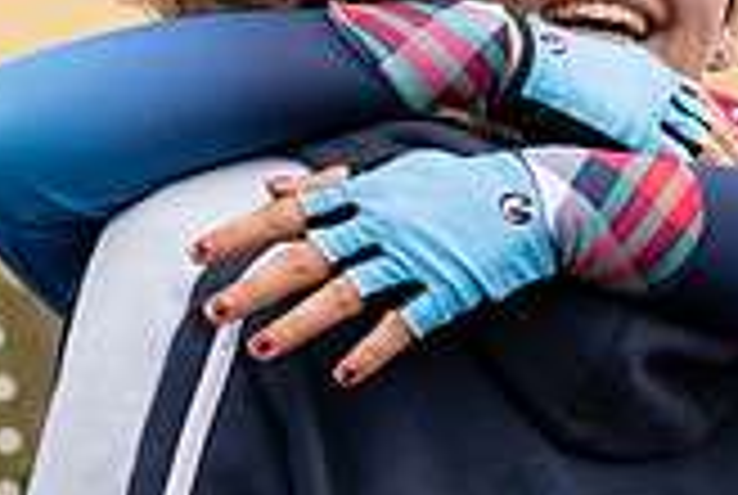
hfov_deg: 5.1
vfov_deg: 3.4
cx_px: 234
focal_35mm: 407
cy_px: -74
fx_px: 8359
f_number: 3.5
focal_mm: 70
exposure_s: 1/1000
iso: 250
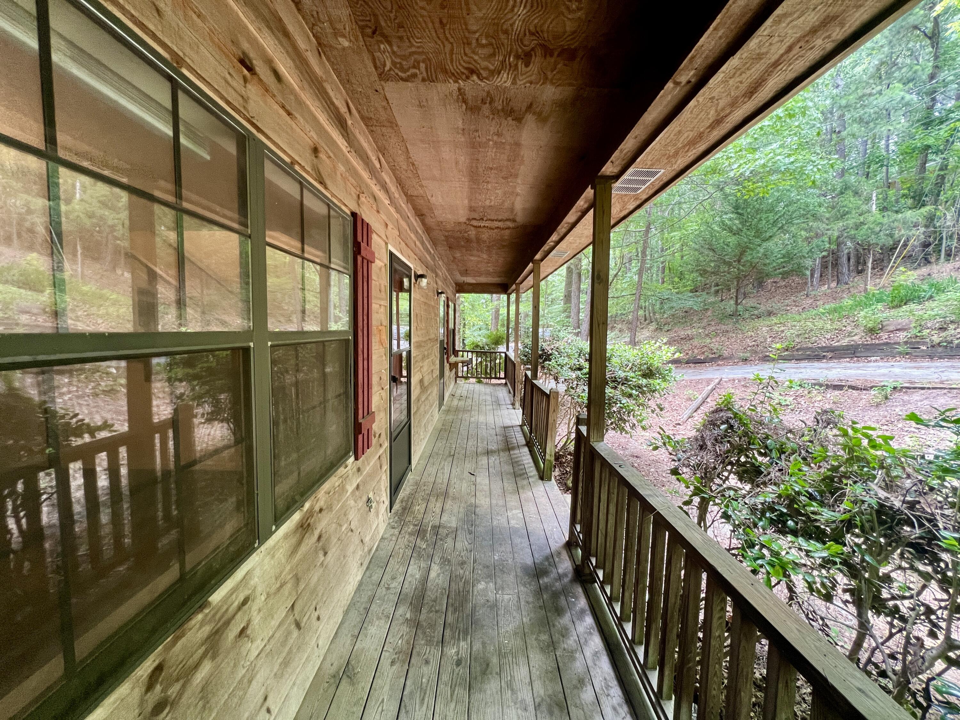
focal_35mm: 13
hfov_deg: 106.2
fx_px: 361
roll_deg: -1.2
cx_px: 480
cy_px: 360
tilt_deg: -5.9
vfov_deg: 89.9
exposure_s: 1/72
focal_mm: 1.57
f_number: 1.8
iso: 250
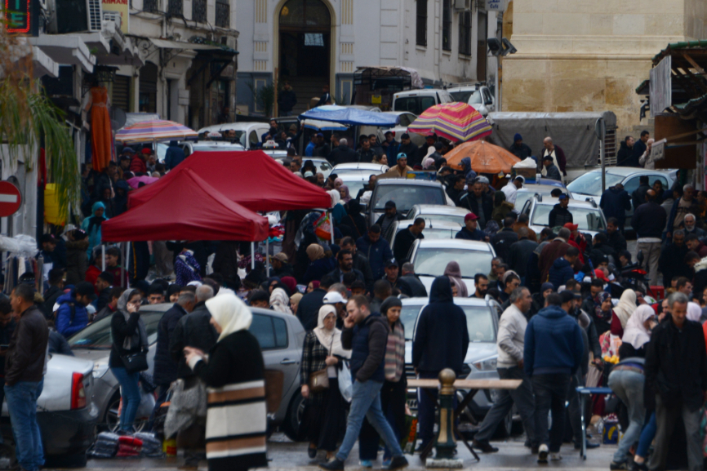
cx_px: 347
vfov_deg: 6.6
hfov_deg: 9.9
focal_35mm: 208
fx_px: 4084
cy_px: 261
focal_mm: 180
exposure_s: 1/500
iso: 250
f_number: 5.6
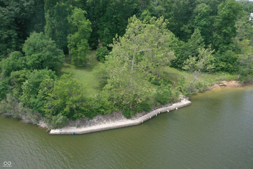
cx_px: 126
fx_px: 197
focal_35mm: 28
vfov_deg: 46.4
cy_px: 84
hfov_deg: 65.5
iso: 3200
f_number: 5
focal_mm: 10.26
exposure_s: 1/8000
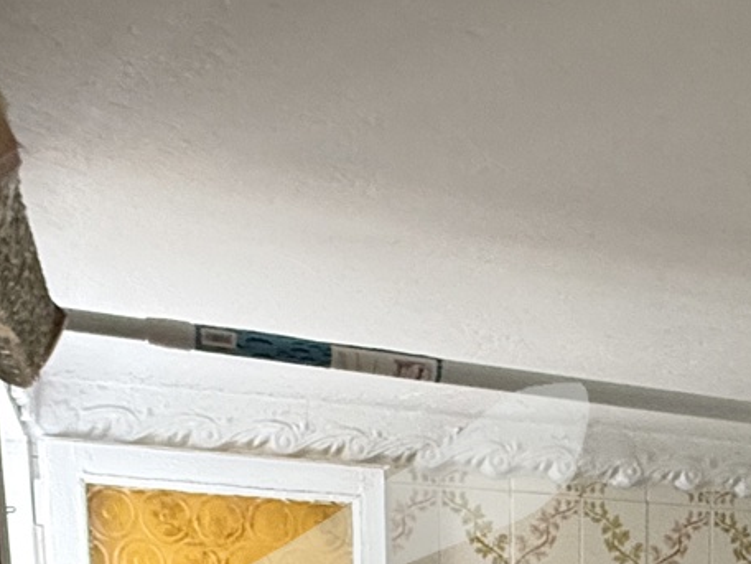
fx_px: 1280
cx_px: 590
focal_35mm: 59
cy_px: 1026
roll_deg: +0.0
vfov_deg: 18.9
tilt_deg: -12.0
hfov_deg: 31.9
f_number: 2.2
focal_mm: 2.22
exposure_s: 1/50
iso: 400
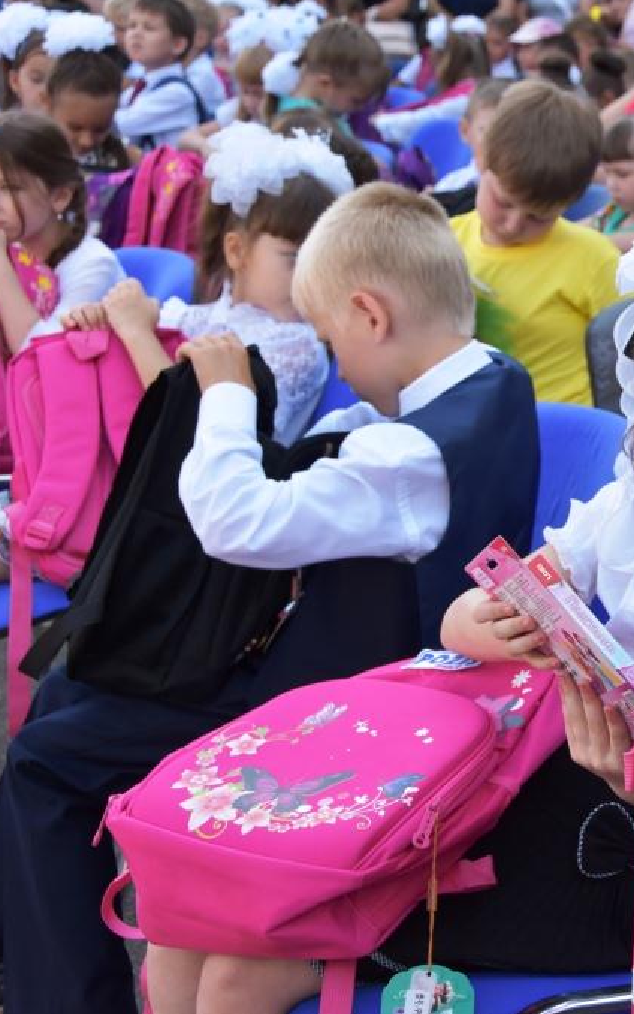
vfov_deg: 21.4
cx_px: 745
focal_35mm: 97
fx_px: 2680
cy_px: 506
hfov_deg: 13.2
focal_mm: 42
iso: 640
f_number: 8
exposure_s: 1/500
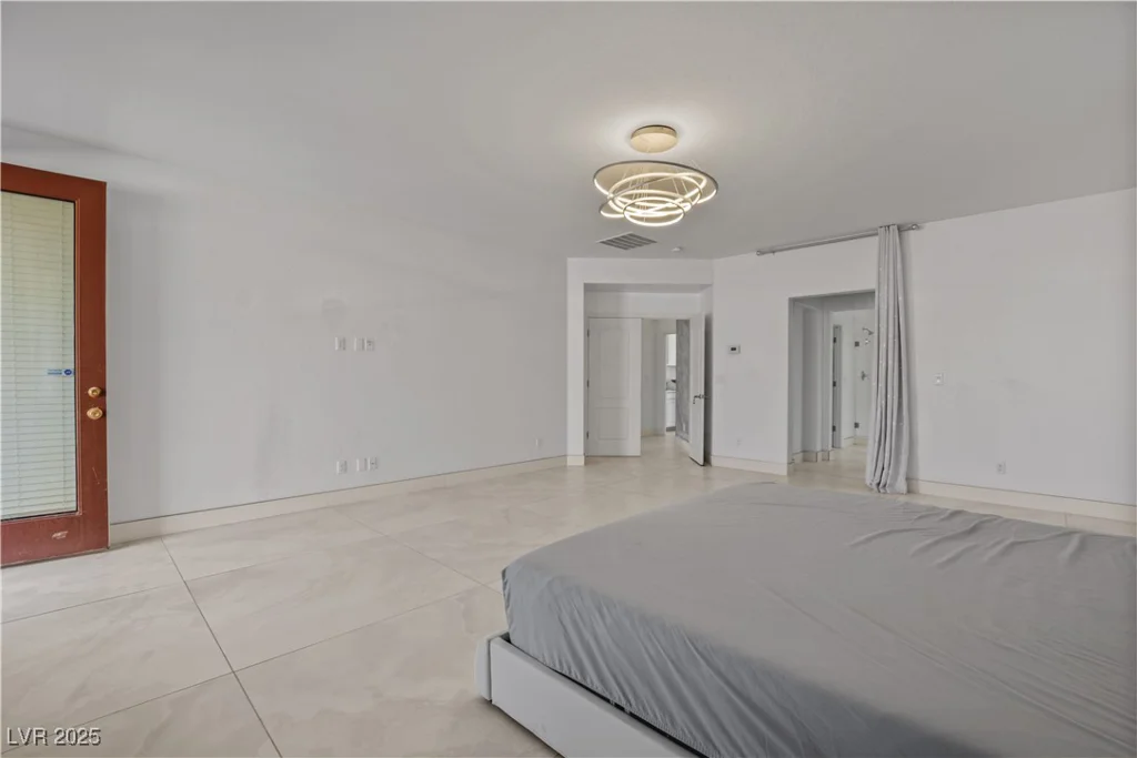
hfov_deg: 100.4
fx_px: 474
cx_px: 568
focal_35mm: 15
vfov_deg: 77.3
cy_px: 379
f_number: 8
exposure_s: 1/20
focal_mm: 10
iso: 400
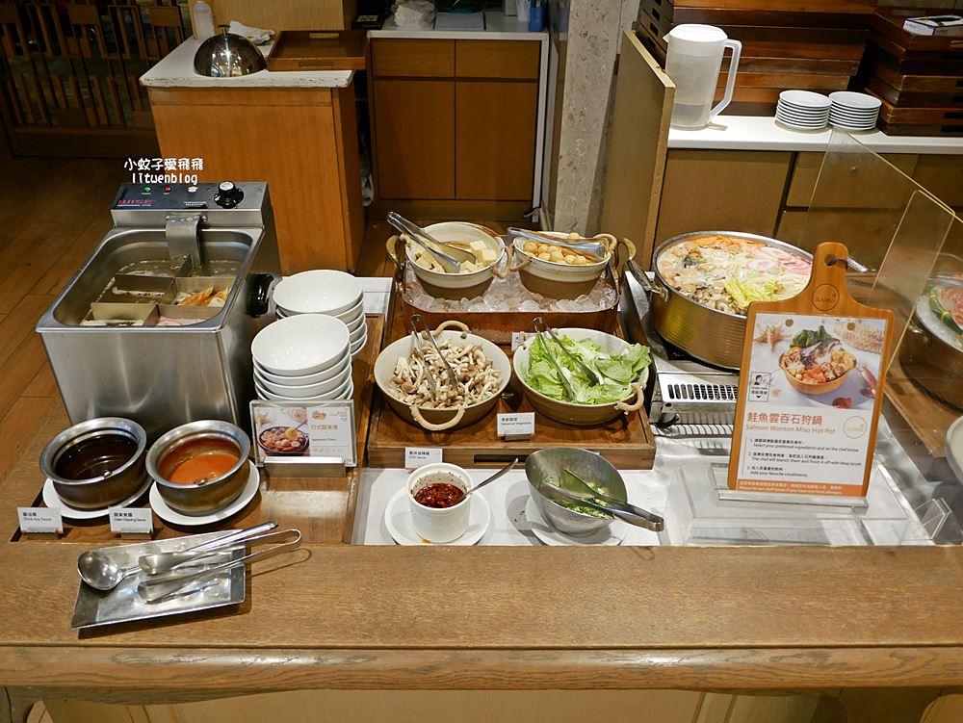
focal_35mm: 28
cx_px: 482
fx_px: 779
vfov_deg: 49.8
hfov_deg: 63.4
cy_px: 362
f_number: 2.5
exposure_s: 1/60
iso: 400
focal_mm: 14
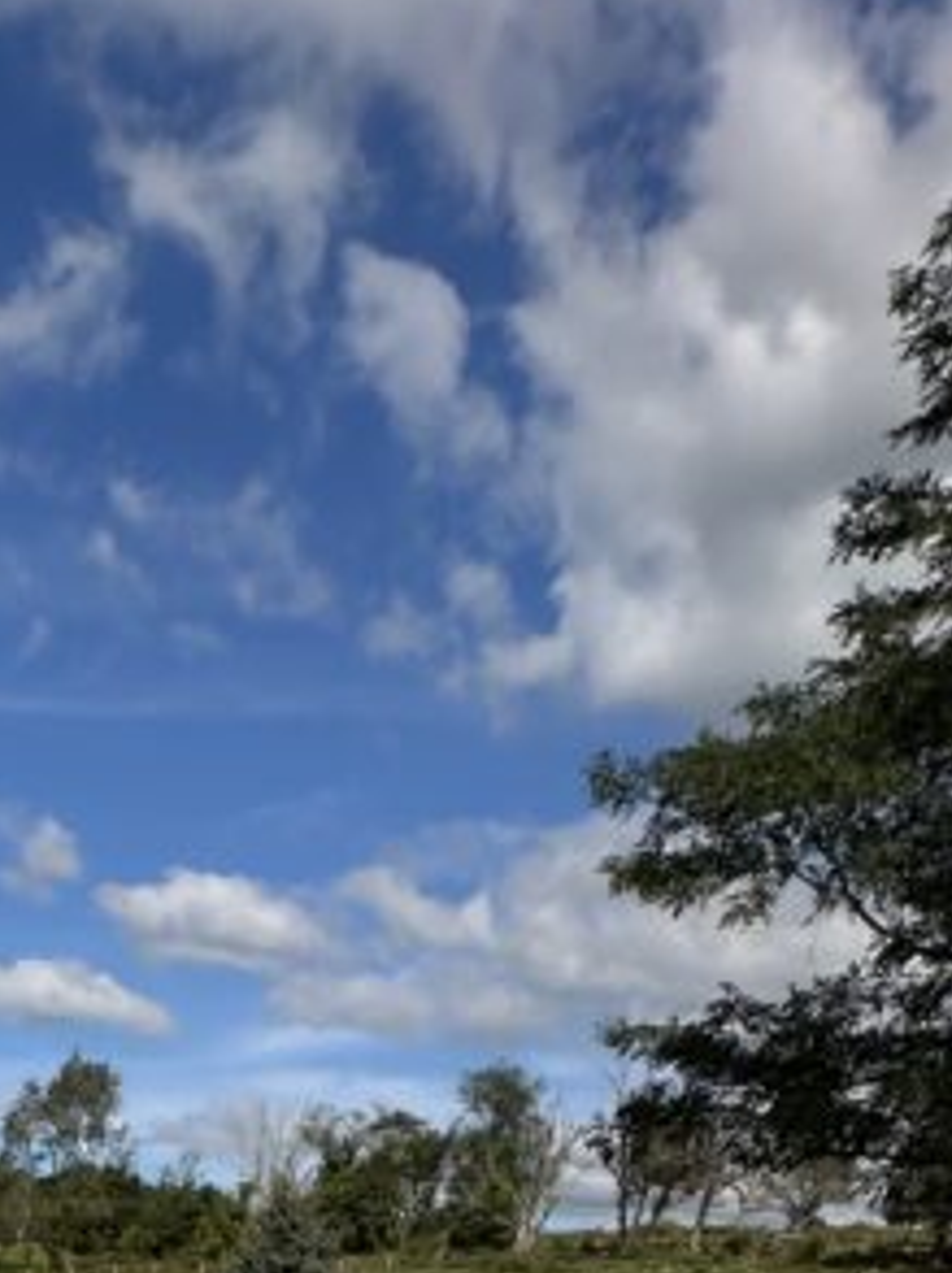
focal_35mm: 49
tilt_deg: -18.8
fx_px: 1801
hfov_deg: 25.4
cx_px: -296
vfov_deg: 26.6
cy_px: 1955
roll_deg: -6.7
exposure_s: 1/4651
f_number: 2.2
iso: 50
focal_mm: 2.22
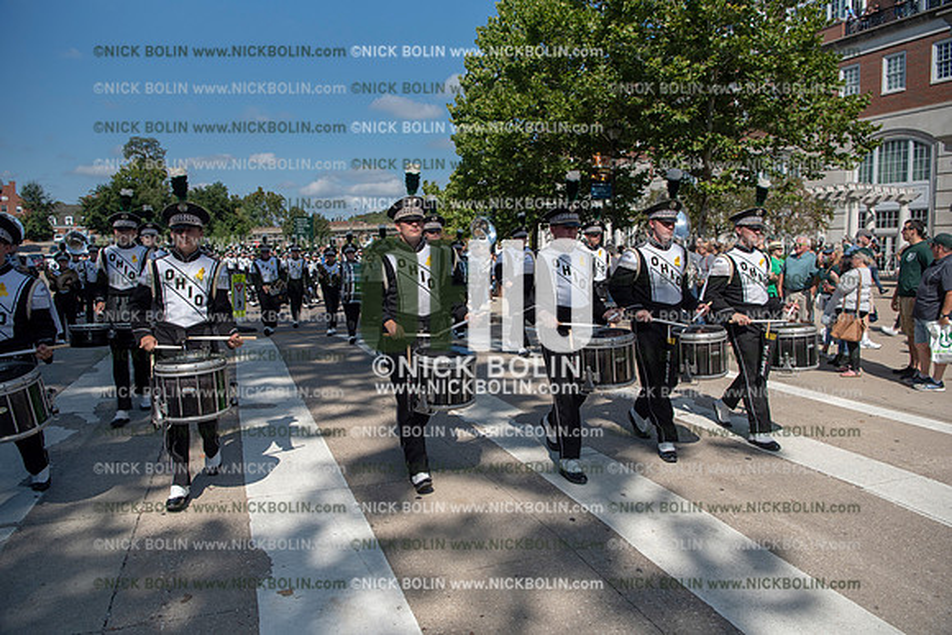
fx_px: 635
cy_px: 318
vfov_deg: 53.2
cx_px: 476
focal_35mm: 24
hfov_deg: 73.7
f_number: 5
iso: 400
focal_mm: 24
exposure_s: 1/4000
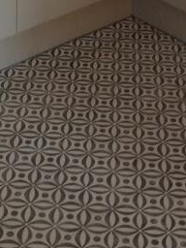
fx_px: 745
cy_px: -188
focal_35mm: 104
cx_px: 98
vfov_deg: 16.2
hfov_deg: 14.2
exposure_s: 1/33.3
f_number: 1.8
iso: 119
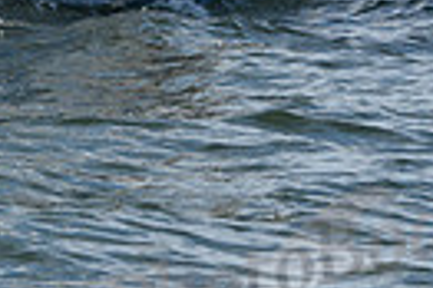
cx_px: -63
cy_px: -207
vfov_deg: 3.1
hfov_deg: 4.6
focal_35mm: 444
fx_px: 5334
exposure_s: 1/1000
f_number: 9
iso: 320
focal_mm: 100
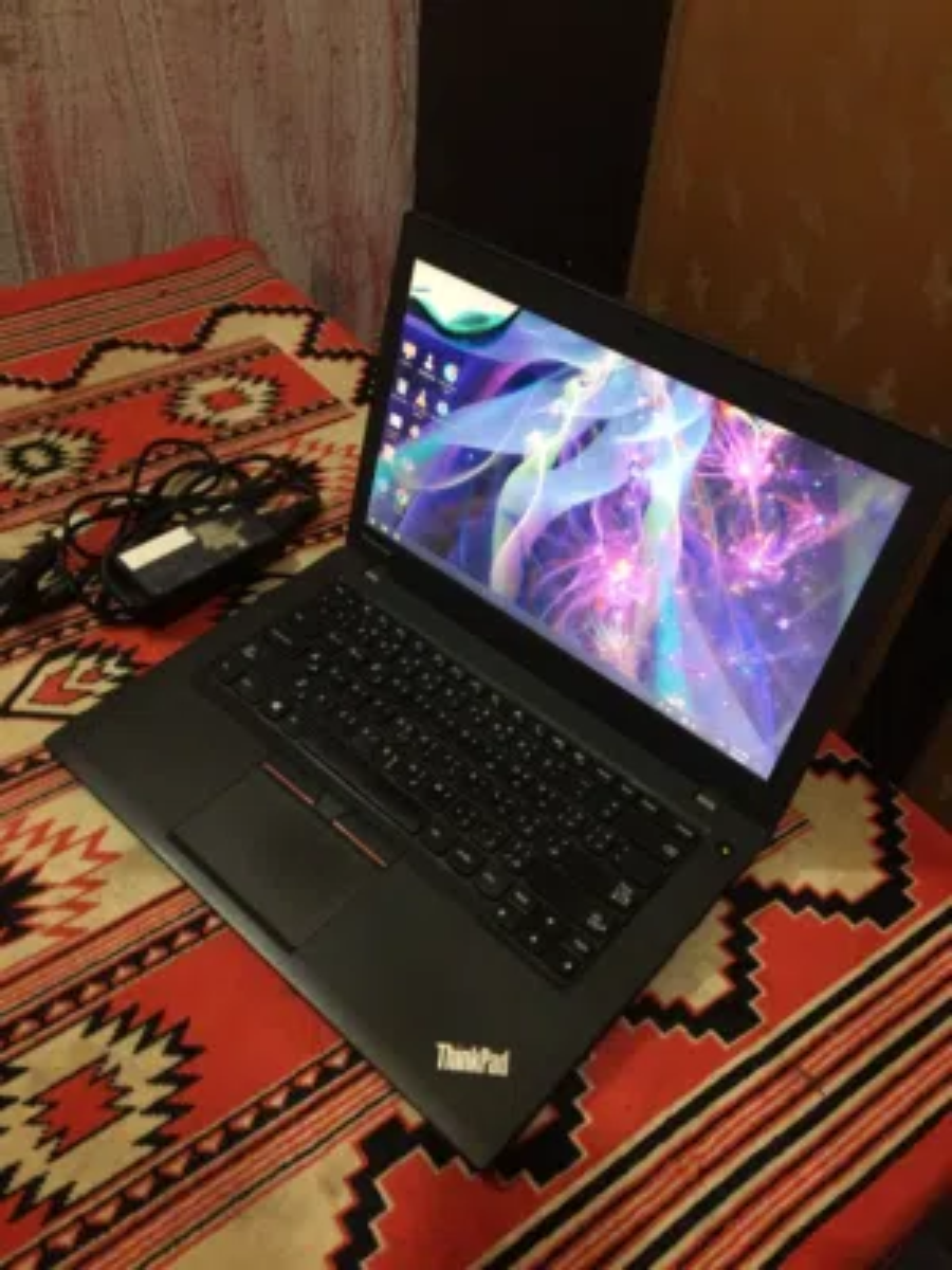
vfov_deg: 61.7
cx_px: 476
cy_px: 635
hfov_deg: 48.2
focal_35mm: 29
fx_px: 1063
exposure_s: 1/17
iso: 200
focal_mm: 4.15
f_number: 2.2
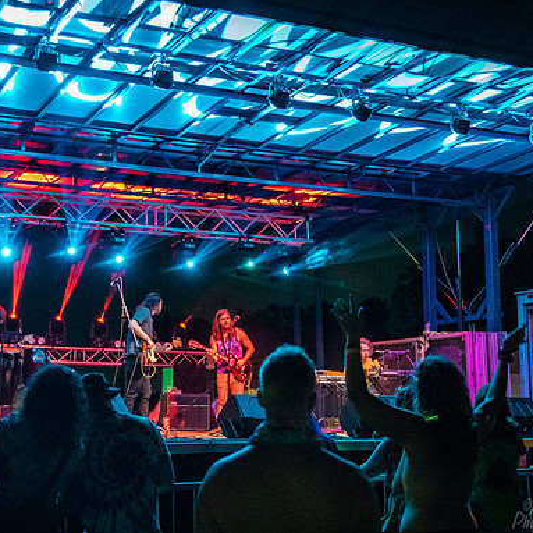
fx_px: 941
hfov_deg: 31.5
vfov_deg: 31.6
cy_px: 266
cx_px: 207
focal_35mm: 54
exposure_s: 1/60
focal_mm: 28
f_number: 2.8
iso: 6400
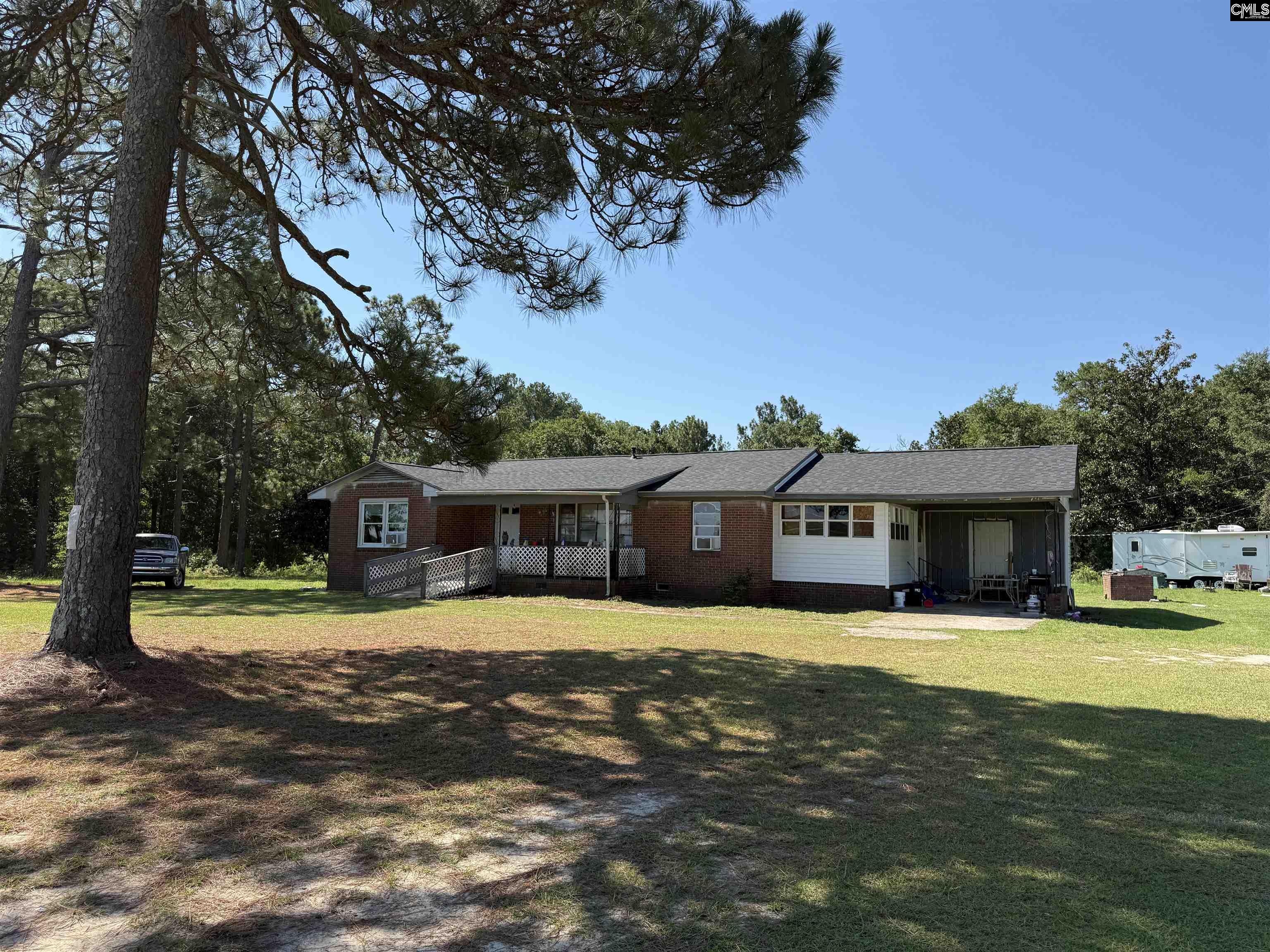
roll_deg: -0.8
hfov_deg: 71.6
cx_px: 635
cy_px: 476
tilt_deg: +5.6
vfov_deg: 56.8
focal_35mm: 24
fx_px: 881
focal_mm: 6.76
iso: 80
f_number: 1.78
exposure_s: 1/3584
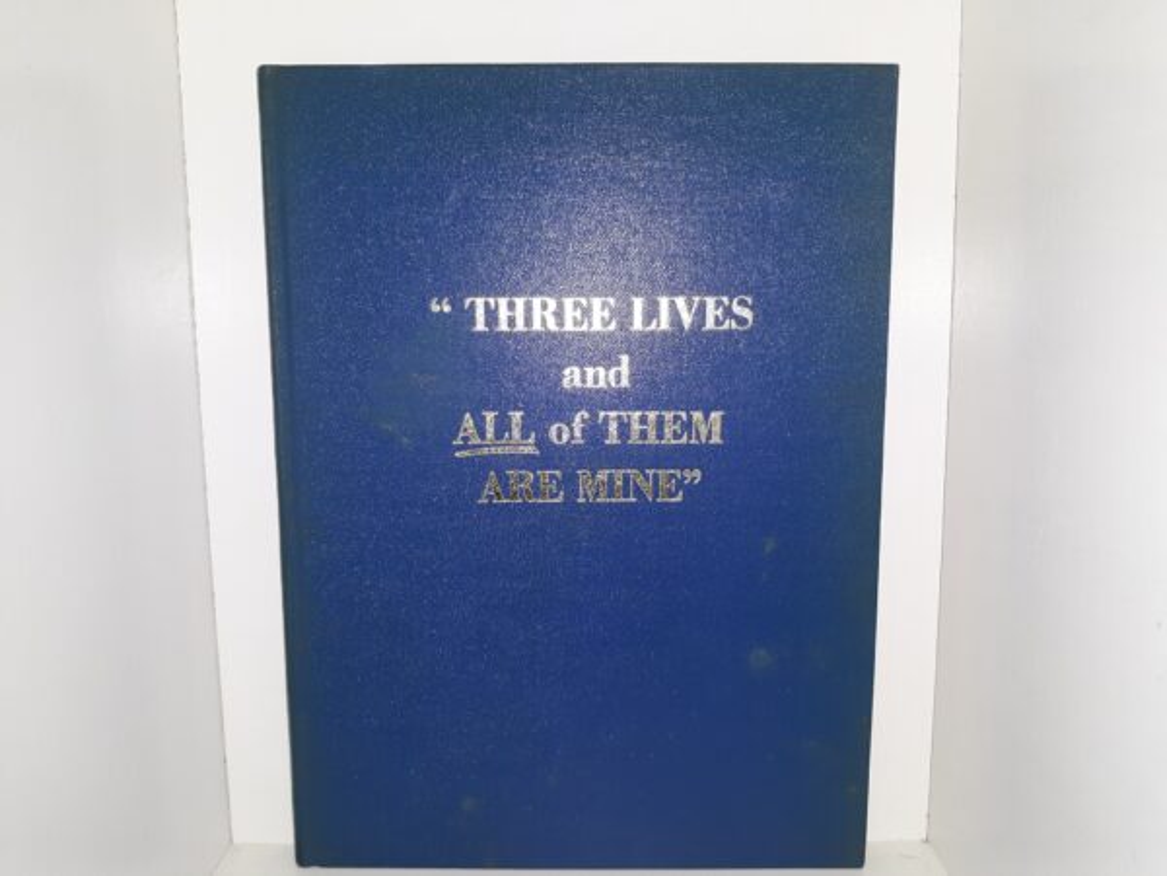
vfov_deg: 49.7
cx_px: 584
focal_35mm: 28
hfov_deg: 63.4
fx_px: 944
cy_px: 438
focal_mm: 3.7
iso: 50
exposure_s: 1/120
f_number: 1.7
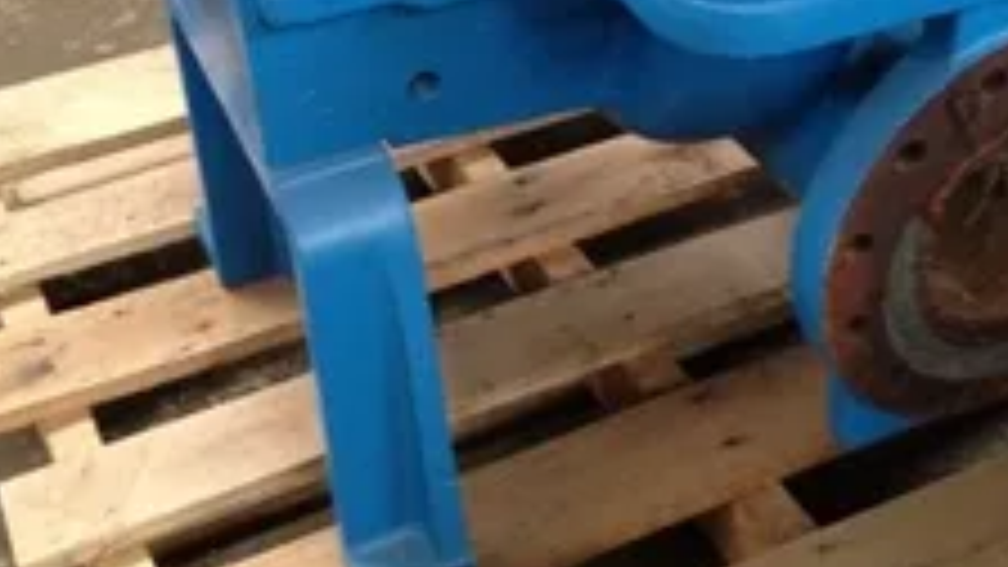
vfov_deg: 17.4
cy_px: 18
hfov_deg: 31.0
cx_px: 576
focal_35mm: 68
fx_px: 1818
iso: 250
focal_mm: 4.28
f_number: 2.4
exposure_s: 1/20
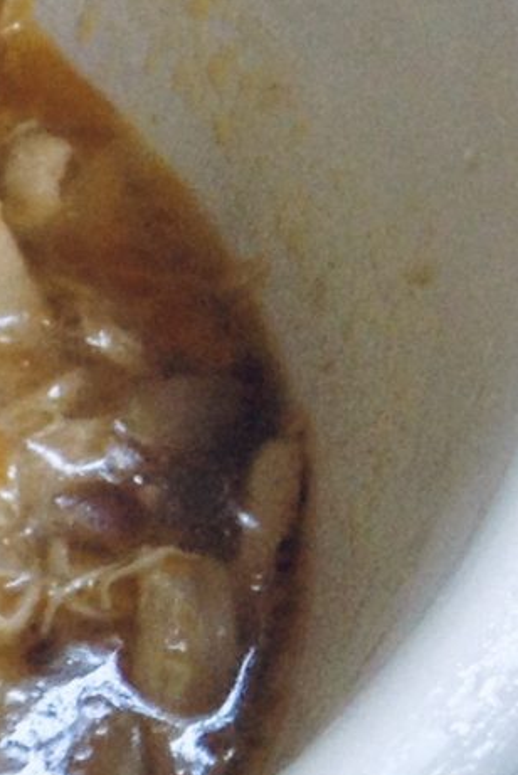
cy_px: 989
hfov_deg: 5.9
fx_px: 4353
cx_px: -1433
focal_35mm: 202
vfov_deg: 10.0
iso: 80
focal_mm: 4.28
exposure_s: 1/20
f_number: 2.4
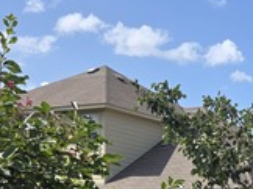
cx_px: 312
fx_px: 664
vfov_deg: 15.3
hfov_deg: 20.1
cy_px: 256
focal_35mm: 91
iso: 25
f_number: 1.8
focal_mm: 5.4
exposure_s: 1/1517
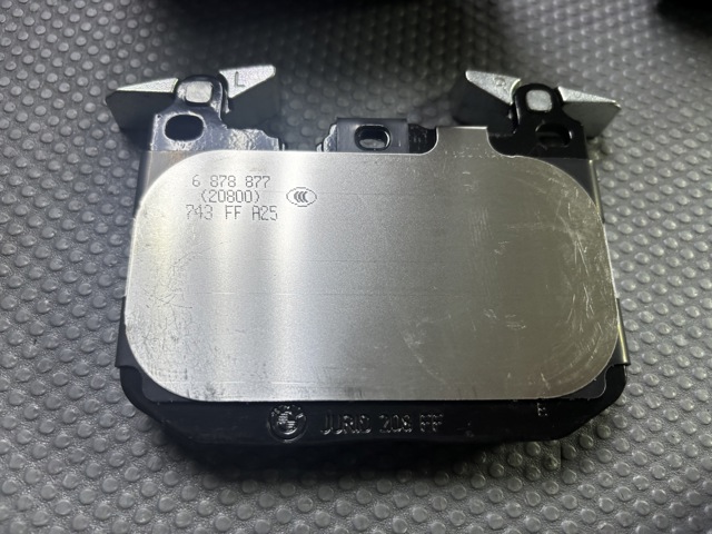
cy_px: 267
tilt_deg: -69.9
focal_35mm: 26
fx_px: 535
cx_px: 356
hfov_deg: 67.3
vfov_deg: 53.1
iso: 100
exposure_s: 1/121
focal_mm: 5.96
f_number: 1.6
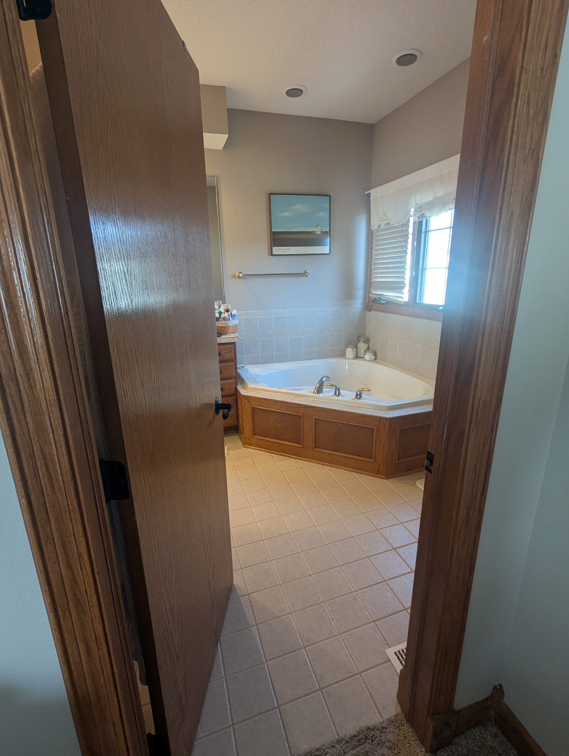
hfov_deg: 78.3
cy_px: 378
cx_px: 284
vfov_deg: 94.4
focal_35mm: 16
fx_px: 350
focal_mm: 2.35
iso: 132
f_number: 2.2
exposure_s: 1/40
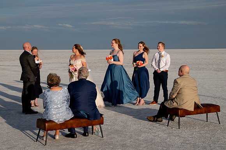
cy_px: 66
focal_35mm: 70
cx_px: 105
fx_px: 438
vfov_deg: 19.5
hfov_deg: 28.9
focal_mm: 55
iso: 200
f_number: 8
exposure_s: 1/800
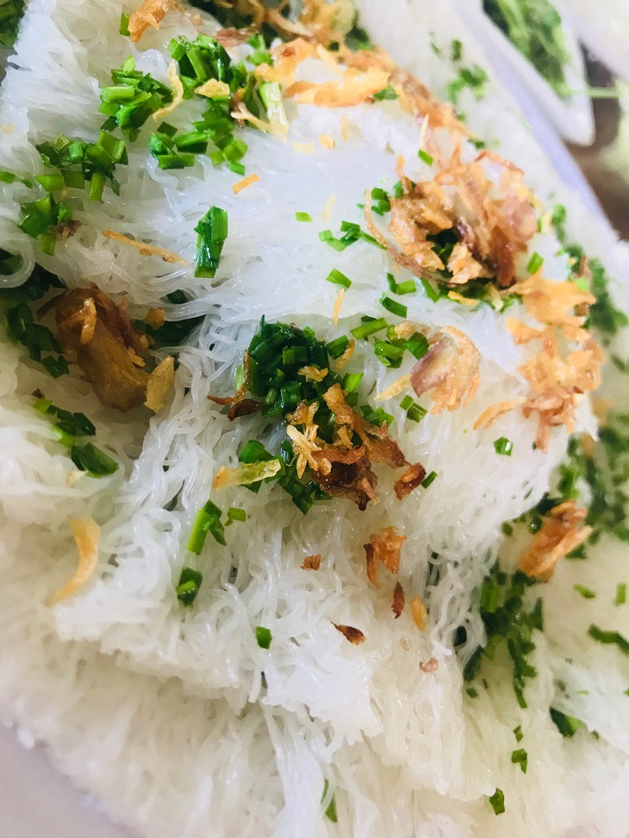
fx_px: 678
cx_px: 314
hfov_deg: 49.8
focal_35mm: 28
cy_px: 419
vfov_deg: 63.4
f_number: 1.8
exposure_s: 1/17
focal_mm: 3.99
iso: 40
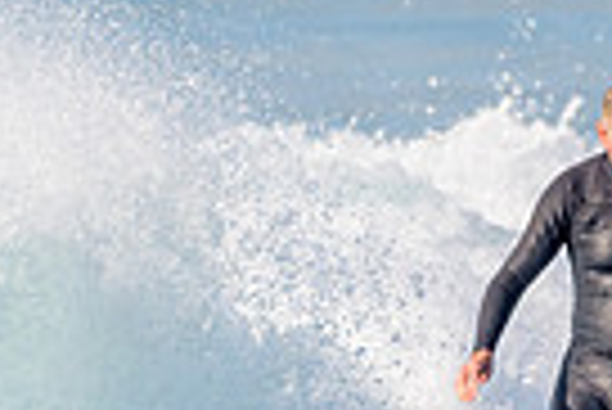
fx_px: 44281
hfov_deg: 0.8
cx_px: 737
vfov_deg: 0.5
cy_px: 414
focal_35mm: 2602
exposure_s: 1/2000
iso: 320
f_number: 5.6
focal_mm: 500
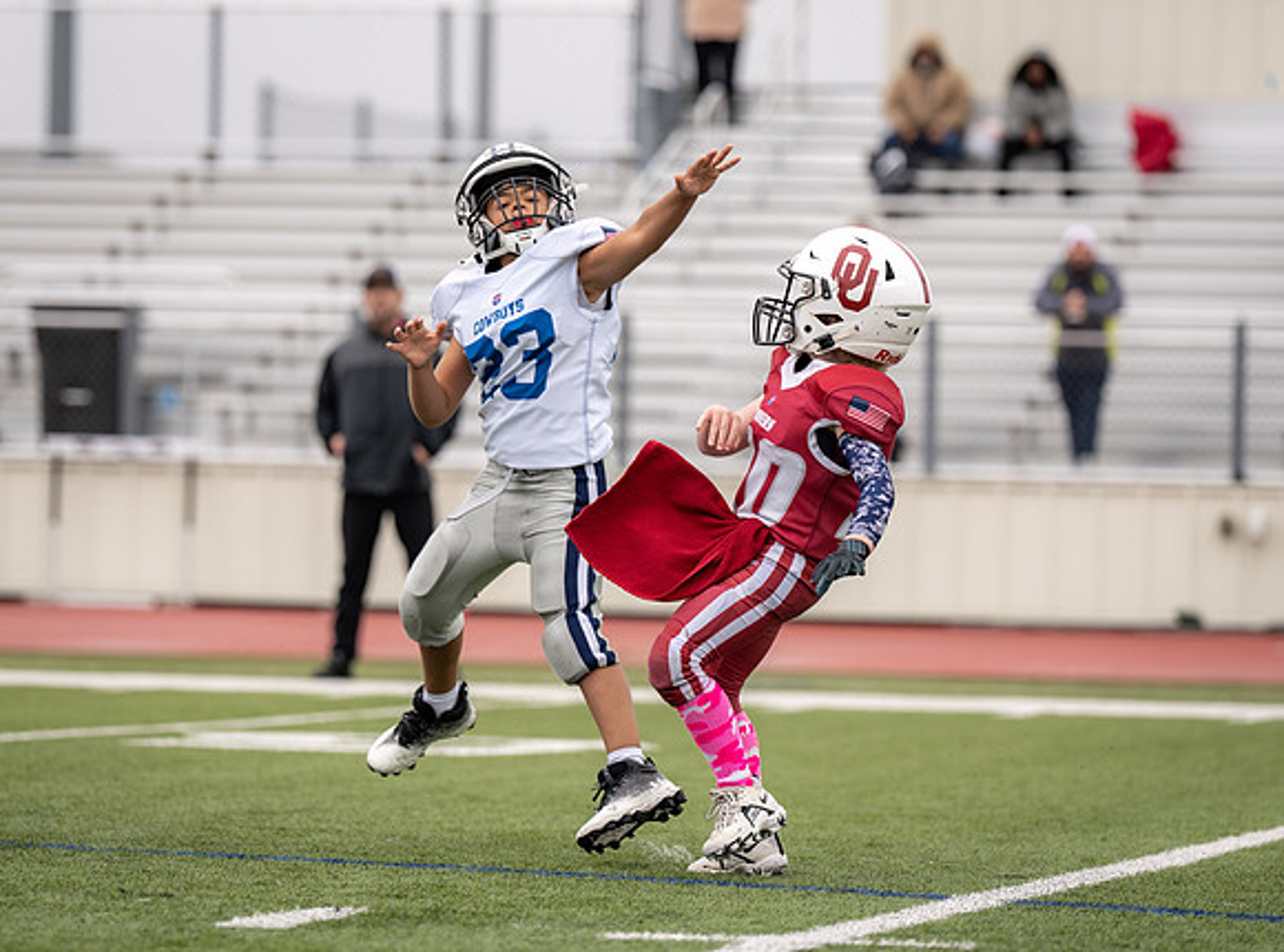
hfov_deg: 9.7
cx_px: 573
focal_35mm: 206
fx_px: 7595
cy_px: 437
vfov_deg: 7.2
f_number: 2.8
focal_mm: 146
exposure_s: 1/1250
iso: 160
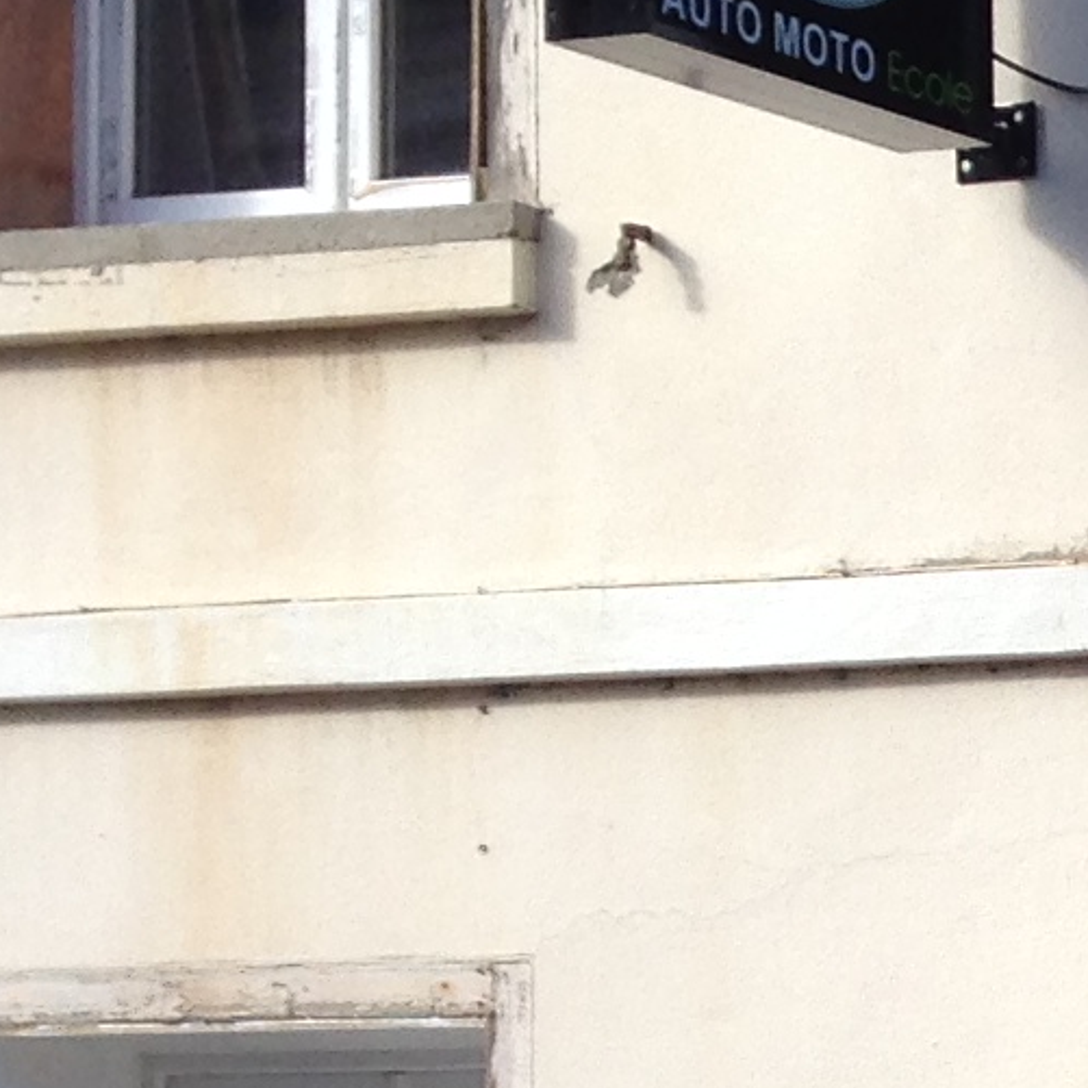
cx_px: 2487
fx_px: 6756
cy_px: 1399
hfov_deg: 8.5
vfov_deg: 9.1
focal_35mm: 190
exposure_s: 1/630
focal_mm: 4.12
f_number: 2.4
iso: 50
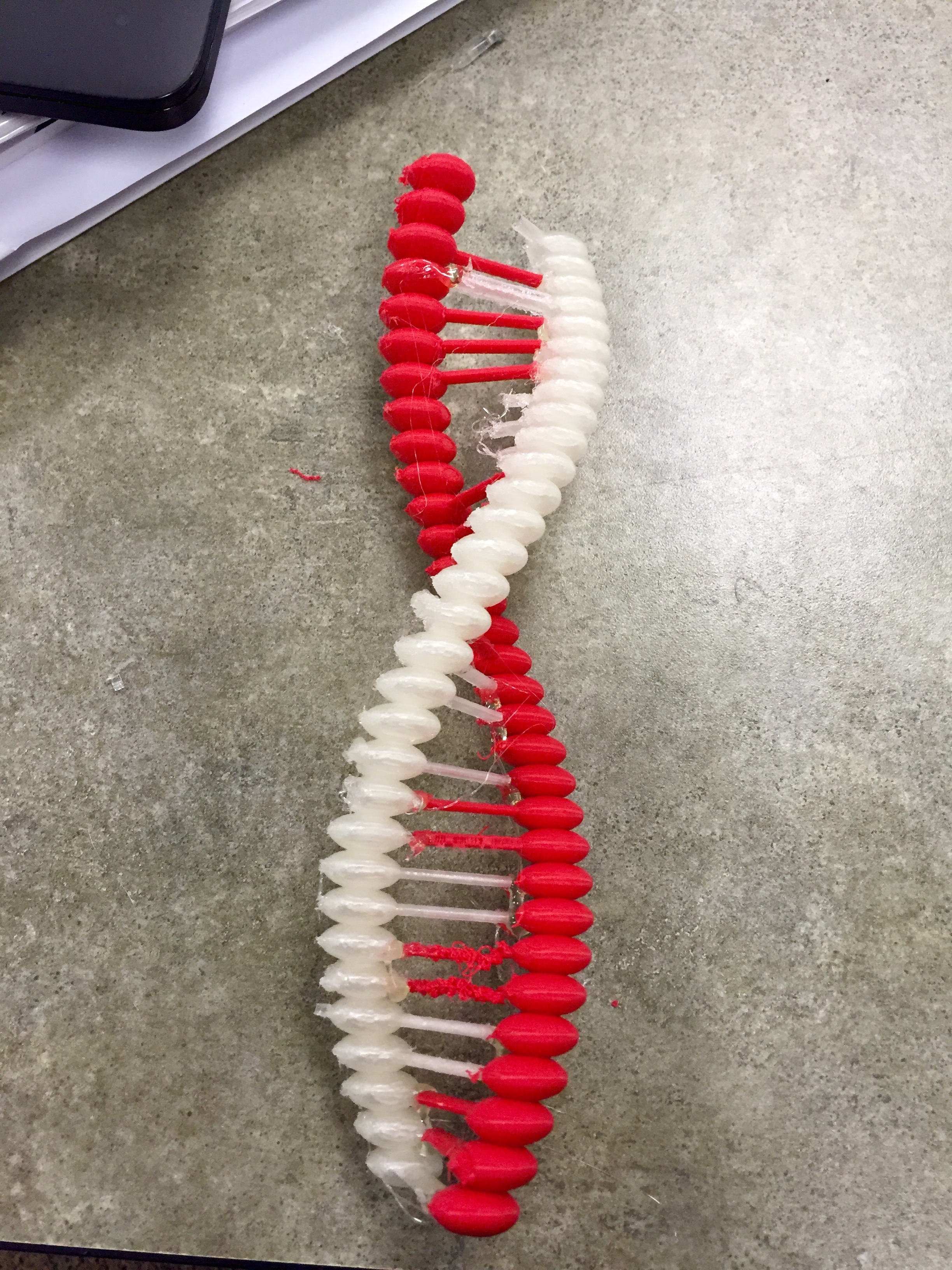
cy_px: 635
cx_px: 476
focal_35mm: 29
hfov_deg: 48.2
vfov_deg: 61.7
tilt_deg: -73.5
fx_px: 1063
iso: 50
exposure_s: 1/30
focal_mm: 4.15
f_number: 2.2
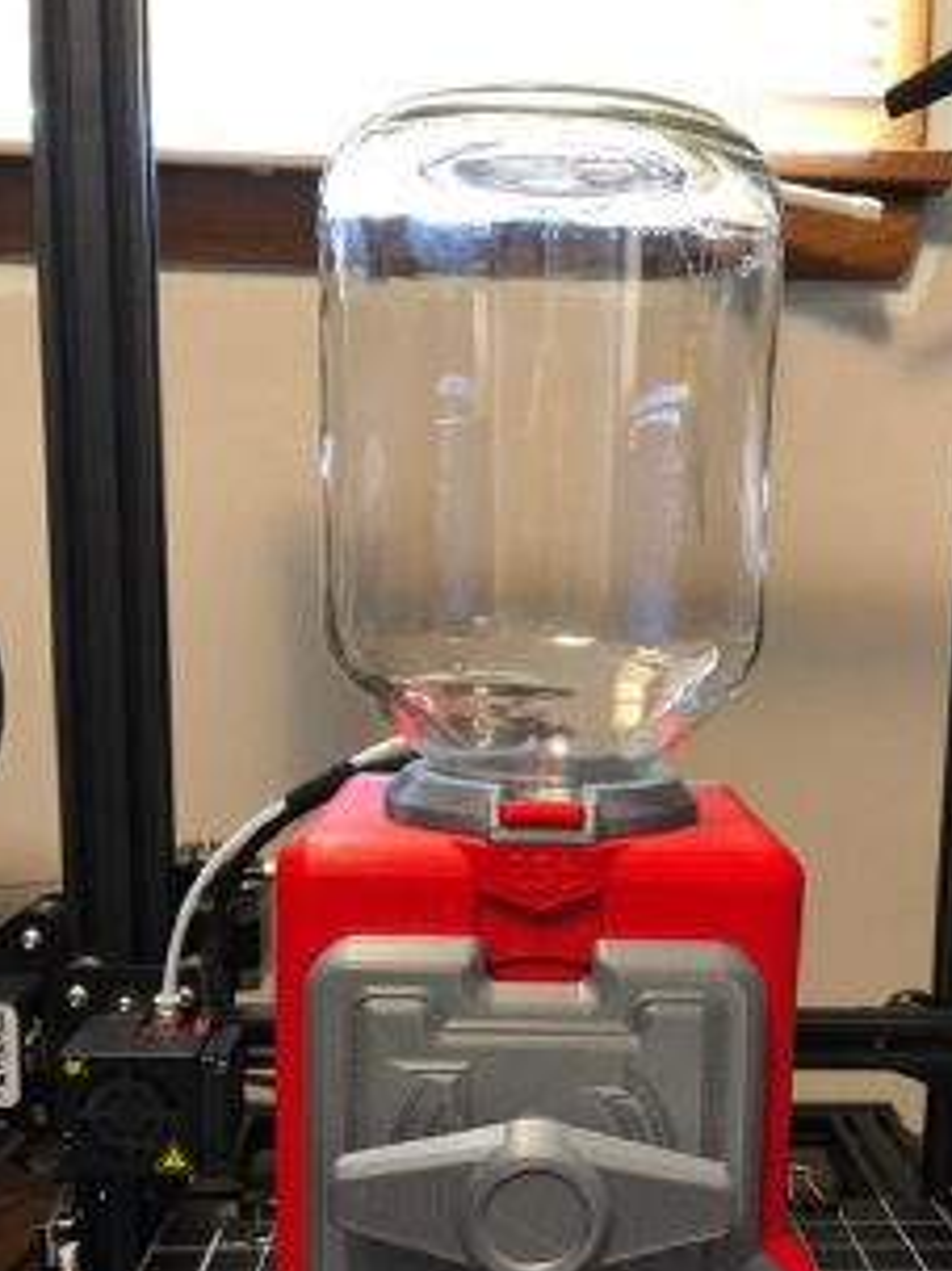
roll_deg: -1.4
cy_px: 814
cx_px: 587
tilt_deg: -8.3
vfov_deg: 49.5
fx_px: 1358
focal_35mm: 37
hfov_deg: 38.4
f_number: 1.8
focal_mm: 3.99
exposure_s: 1/13
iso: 100
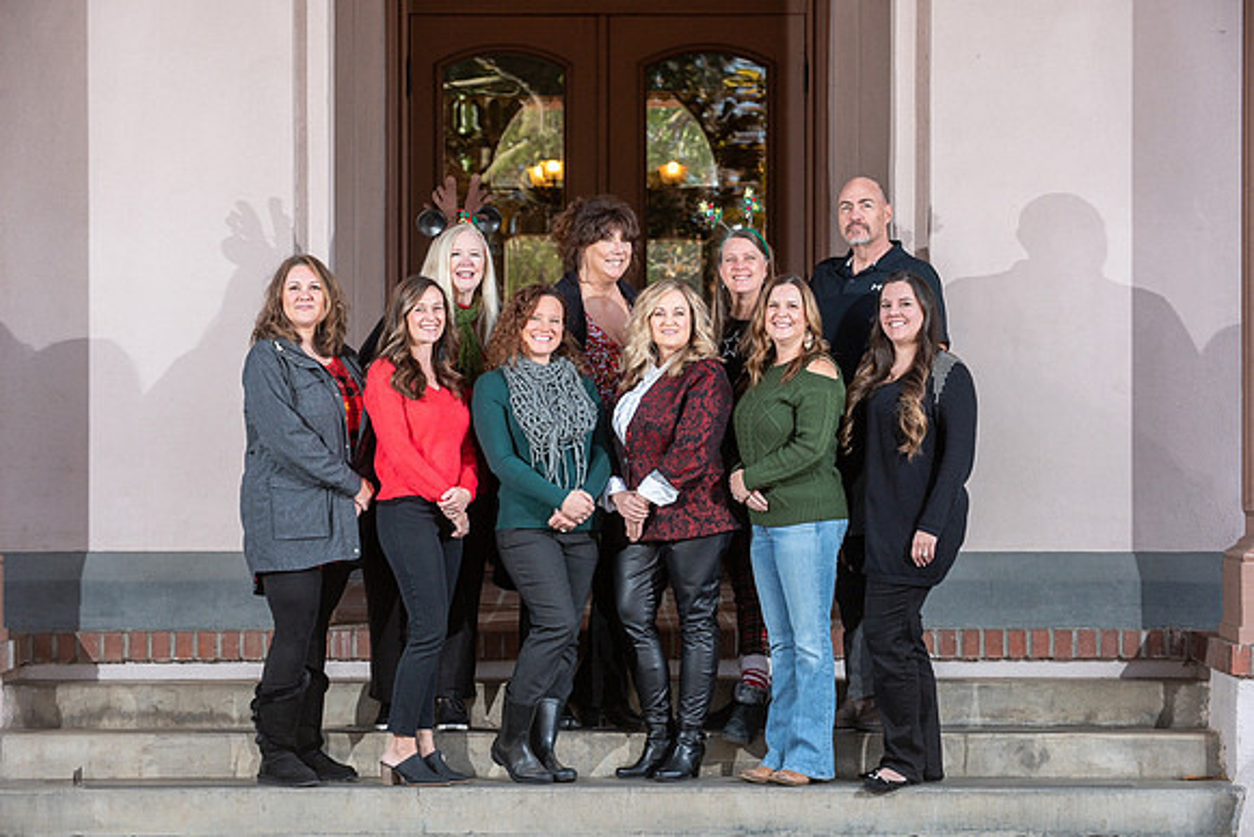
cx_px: 627
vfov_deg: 11.3
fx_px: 4244
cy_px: 418
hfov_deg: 16.8
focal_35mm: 122
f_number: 6.3
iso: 640
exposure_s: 1/200
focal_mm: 120
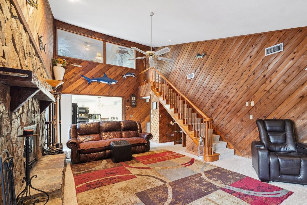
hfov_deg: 96.2
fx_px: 136
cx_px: 174
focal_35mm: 16
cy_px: 111
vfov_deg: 73.6
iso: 400
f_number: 8
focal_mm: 14
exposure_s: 2
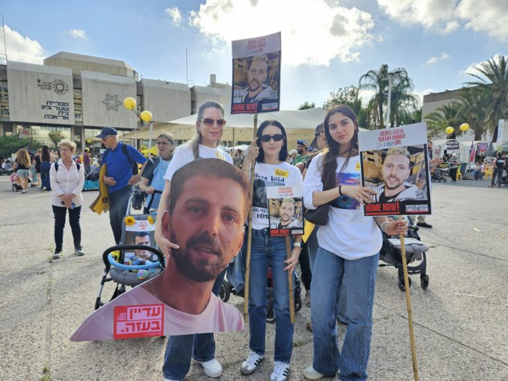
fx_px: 338
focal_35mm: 23
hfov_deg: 73.9
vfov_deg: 58.9
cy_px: 190
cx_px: 254
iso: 25
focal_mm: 5.4
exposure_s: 1/360
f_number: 1.8
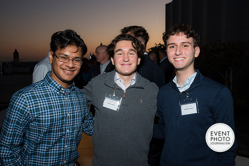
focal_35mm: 35
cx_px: 124
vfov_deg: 37.9
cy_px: 83
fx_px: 242
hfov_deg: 54.4
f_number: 5.6
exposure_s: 1/125
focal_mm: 35
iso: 800
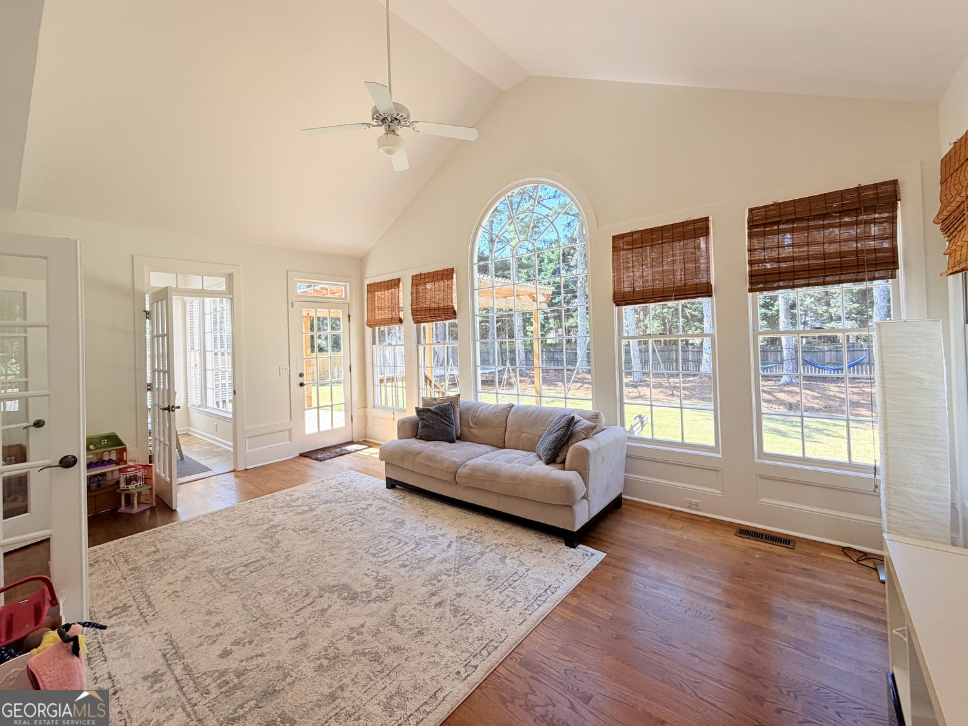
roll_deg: +2.4
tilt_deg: -1.7
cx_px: 484
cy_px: 363
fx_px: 391
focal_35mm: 14
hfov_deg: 102.1
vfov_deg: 85.7
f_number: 2.2
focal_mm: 2.22
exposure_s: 1/121
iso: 50
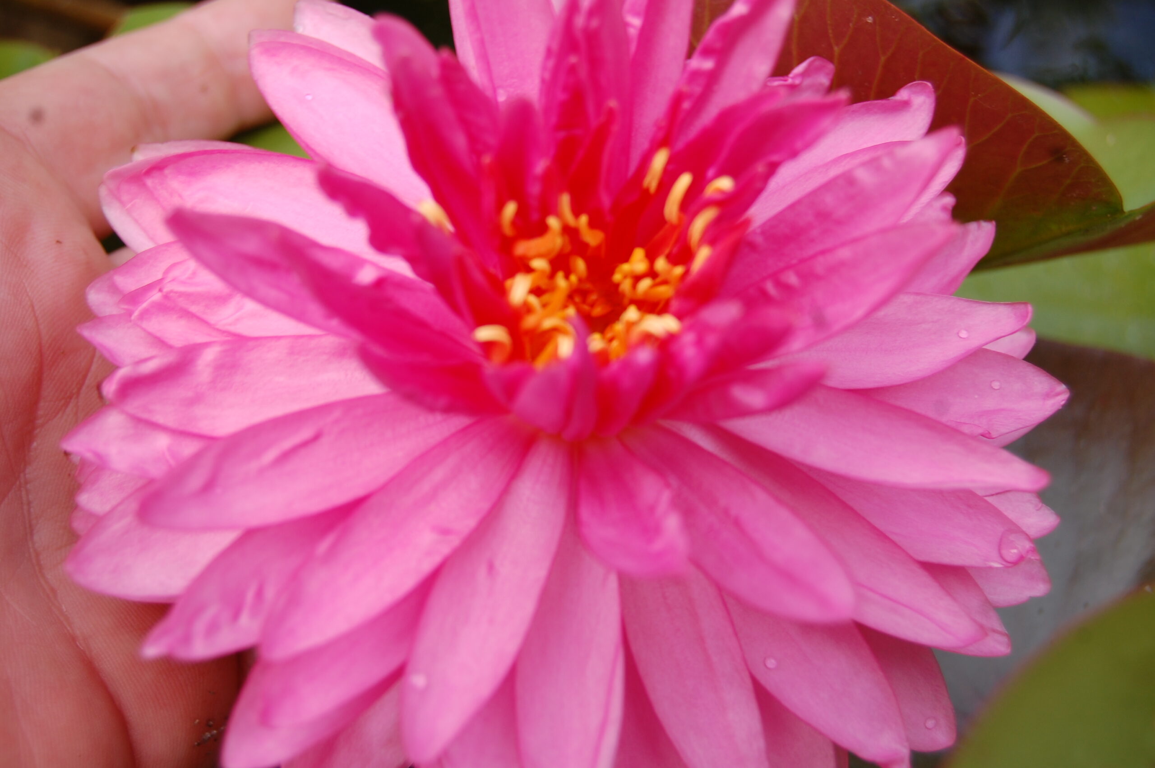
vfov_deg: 22.6
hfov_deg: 33.4
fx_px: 1923
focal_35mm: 60
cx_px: 578
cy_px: 384
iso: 200
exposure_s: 1/160
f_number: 6.3
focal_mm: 40
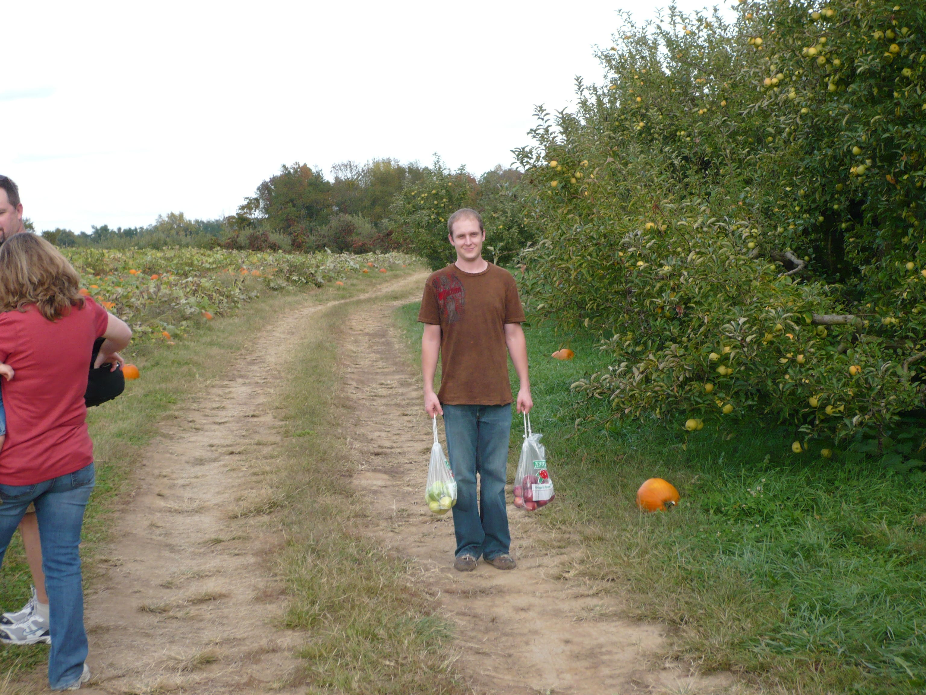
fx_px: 1471
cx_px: 463
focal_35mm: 55
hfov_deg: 34.9
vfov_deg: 26.6
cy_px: 348
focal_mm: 9.1
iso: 100
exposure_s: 1/250
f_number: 3.5
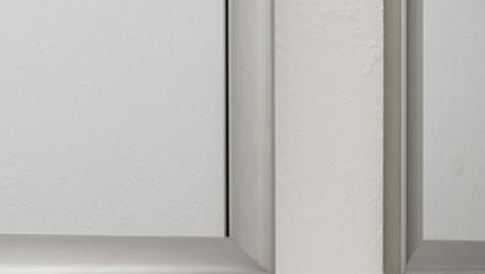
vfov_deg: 12.7
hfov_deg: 20.1
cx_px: 678
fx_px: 1216
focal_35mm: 94
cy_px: 250
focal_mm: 16.8
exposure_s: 1/2
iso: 100
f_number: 13
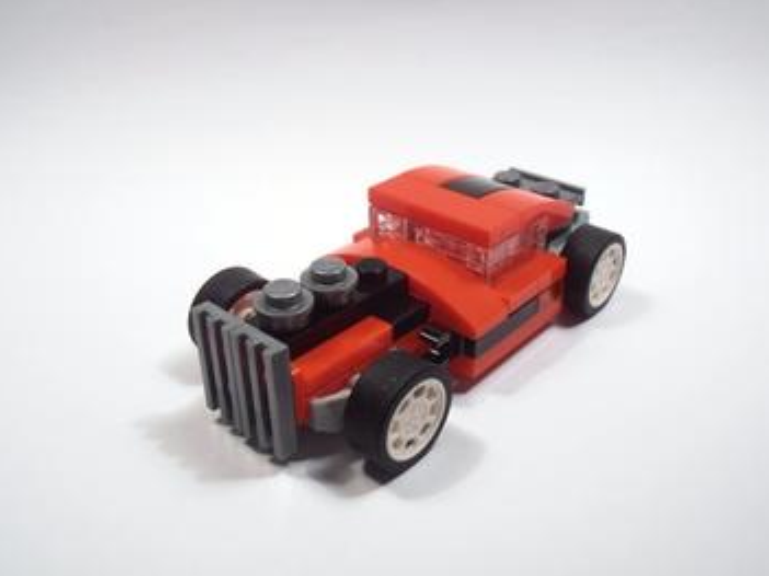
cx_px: 388
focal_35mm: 38
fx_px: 844
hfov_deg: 49.0
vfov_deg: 37.7
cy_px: 293
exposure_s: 1/50
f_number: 3.9
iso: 80
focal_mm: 6.61
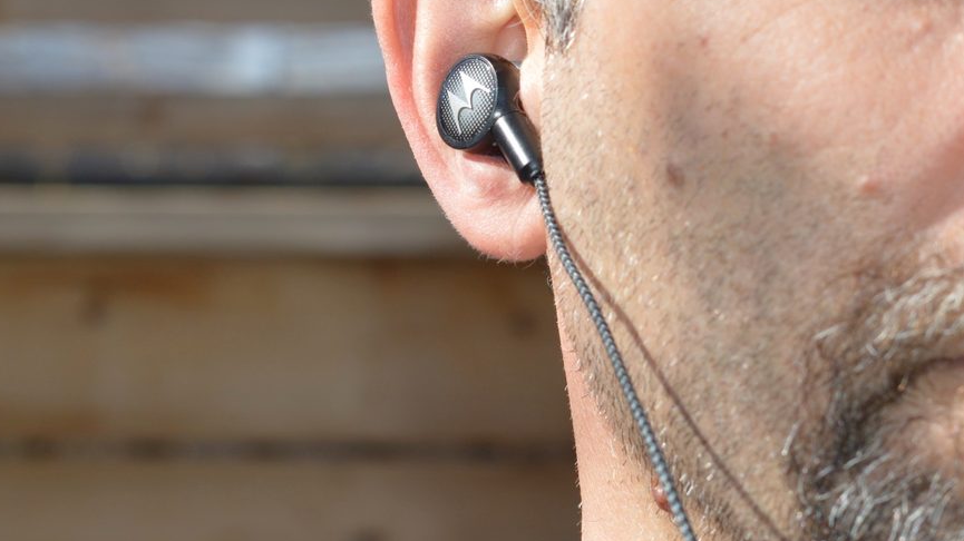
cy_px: 170
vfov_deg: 11.1
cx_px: 588
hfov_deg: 19.6
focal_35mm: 109
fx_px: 2785
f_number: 8
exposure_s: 1/200
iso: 100
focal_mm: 50
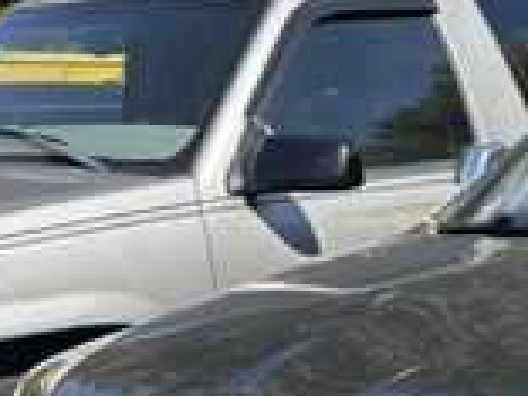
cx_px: 718
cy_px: 423
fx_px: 1632
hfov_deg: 17.1
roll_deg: +2.6
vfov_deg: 13.6
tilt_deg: -11.2
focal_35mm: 107
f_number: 1.6
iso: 64
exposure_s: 1/1393
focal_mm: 5.96
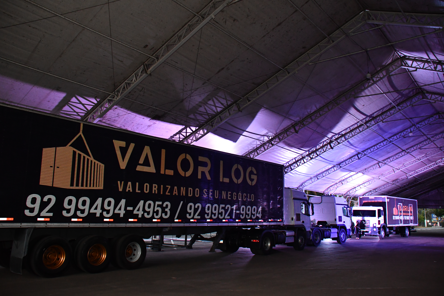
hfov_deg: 60.3
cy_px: 148
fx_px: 382
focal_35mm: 31
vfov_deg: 42.3
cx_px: 222
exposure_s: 1/160
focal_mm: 21
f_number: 3.8
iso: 2500
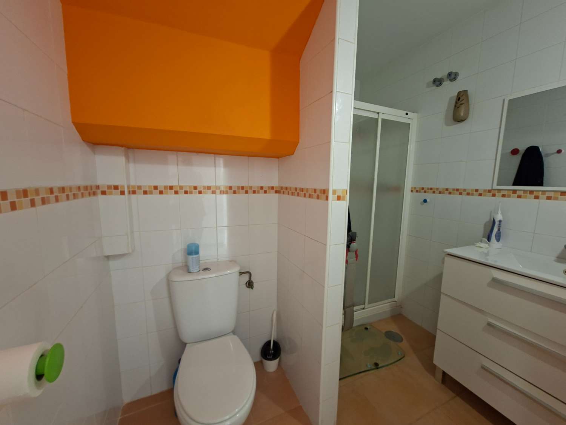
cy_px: 212
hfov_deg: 106.2
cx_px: 283
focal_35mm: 13
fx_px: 213
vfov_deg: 89.9
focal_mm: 1.74
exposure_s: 1/40
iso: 125
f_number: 2.2
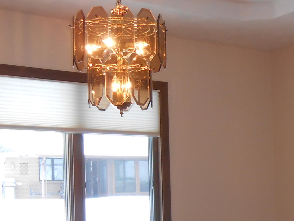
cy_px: 207
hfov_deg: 27.2
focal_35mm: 69
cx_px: 265
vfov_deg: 20.8
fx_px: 586
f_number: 3.5
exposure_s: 1/30
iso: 160
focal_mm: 4.6
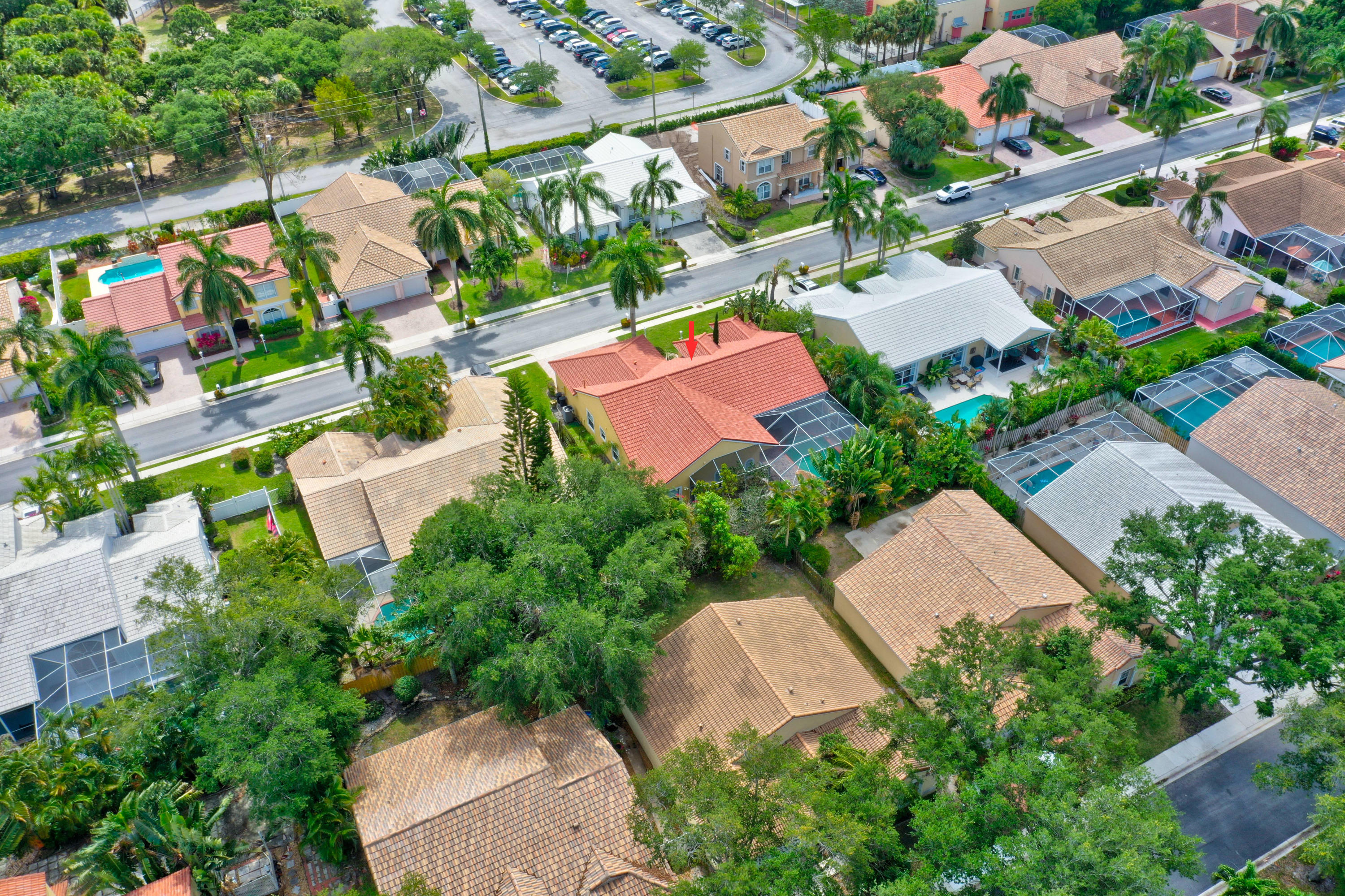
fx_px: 1046
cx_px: 672
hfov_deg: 65.5
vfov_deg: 46.4
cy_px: 448
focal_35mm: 28
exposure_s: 1/160
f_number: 8
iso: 100
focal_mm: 10.3
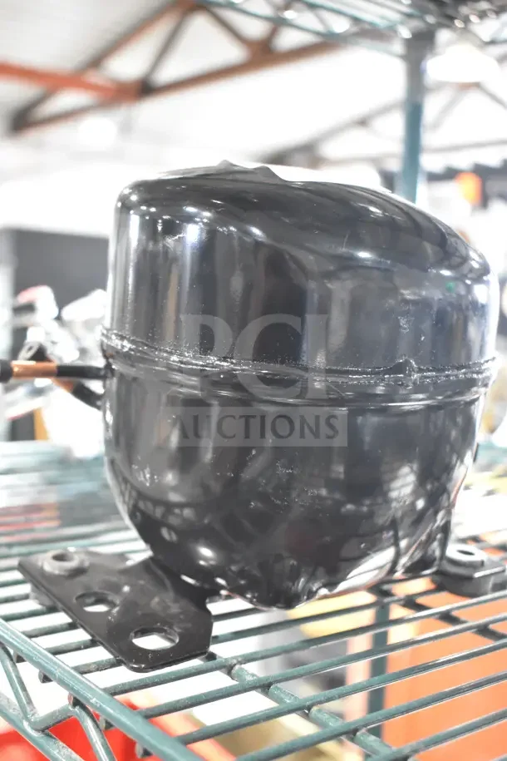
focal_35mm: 45
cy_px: 380
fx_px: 951
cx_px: 254
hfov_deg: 29.9
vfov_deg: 43.6
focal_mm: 30
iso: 6400
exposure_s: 1/100
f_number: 5
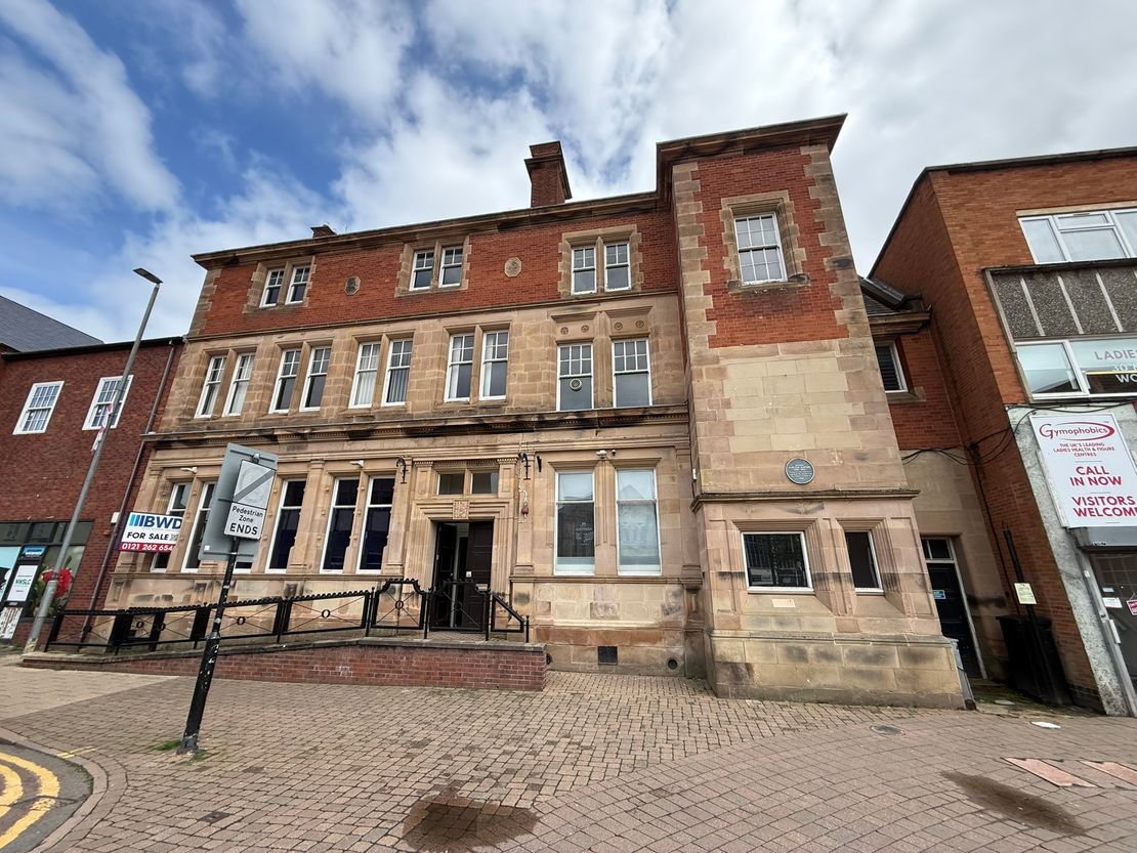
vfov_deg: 85.7
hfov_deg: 102.1
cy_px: 426
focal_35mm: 14
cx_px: 568
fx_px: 460
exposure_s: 1/734
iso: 50
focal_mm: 2.22
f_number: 2.2
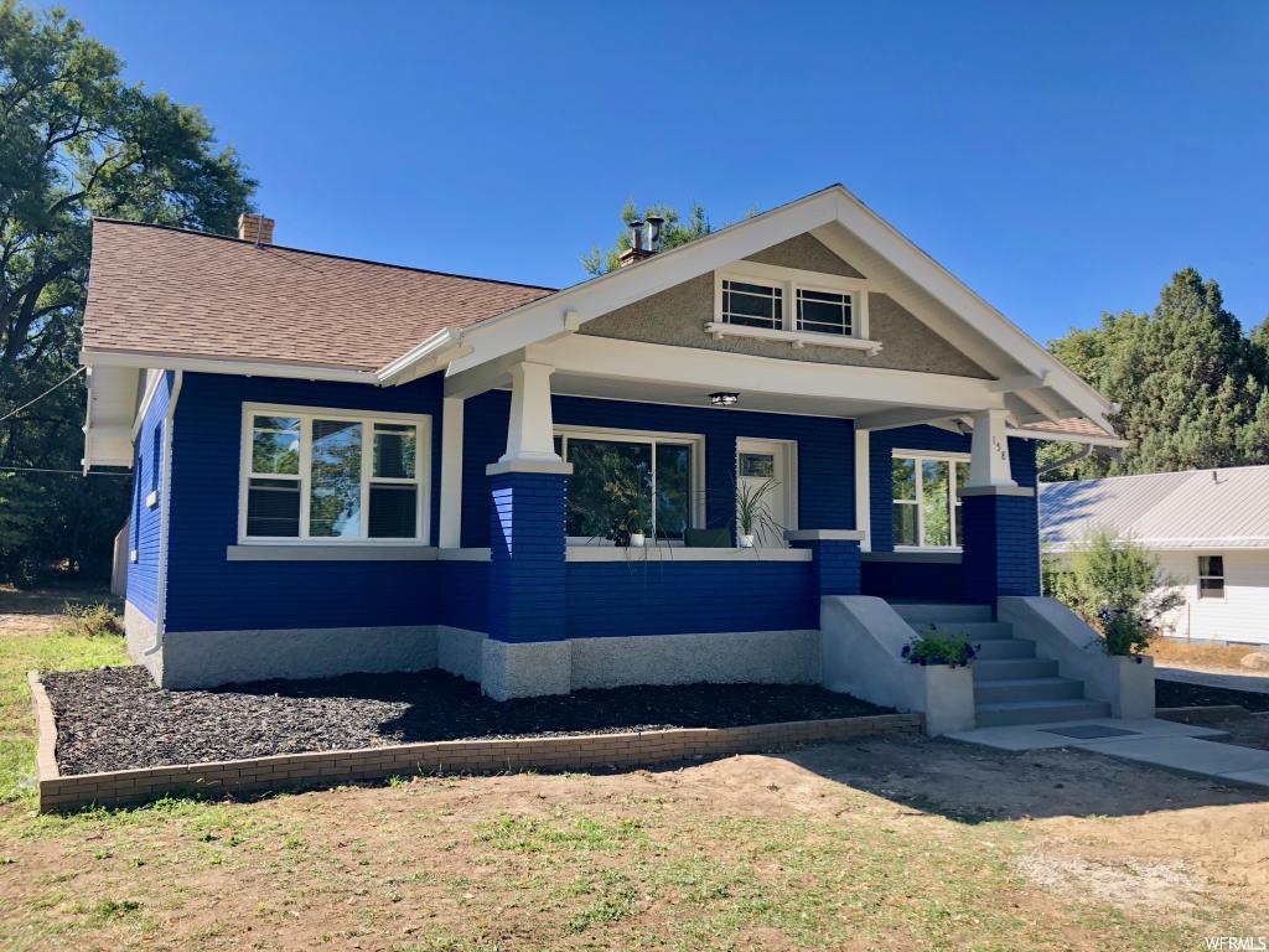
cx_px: 634
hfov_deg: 63.4
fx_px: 1026
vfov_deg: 49.7
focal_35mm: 28
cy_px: 476
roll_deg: -0.4
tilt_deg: +4.8
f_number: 1.8
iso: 20
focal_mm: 3.99
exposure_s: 1/345
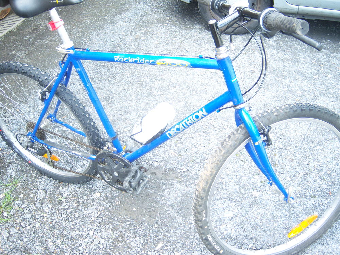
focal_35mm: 36
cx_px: 170
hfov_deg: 51.4
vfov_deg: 39.7
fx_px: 354
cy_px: 128
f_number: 2.8
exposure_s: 1/80
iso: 80
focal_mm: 7.5
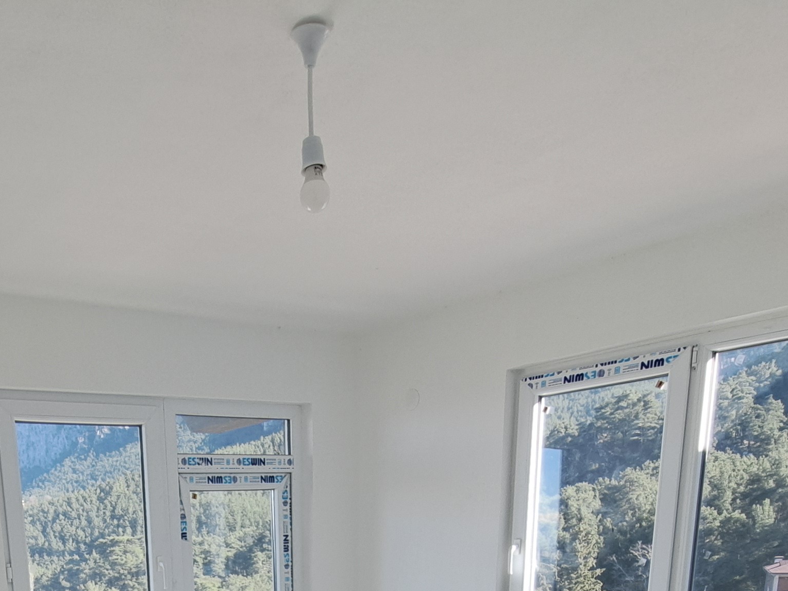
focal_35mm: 34
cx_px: 238
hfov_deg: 52.5
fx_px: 774
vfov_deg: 31.8
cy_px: 771
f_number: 2.2
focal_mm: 1.74
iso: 50
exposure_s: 1/186
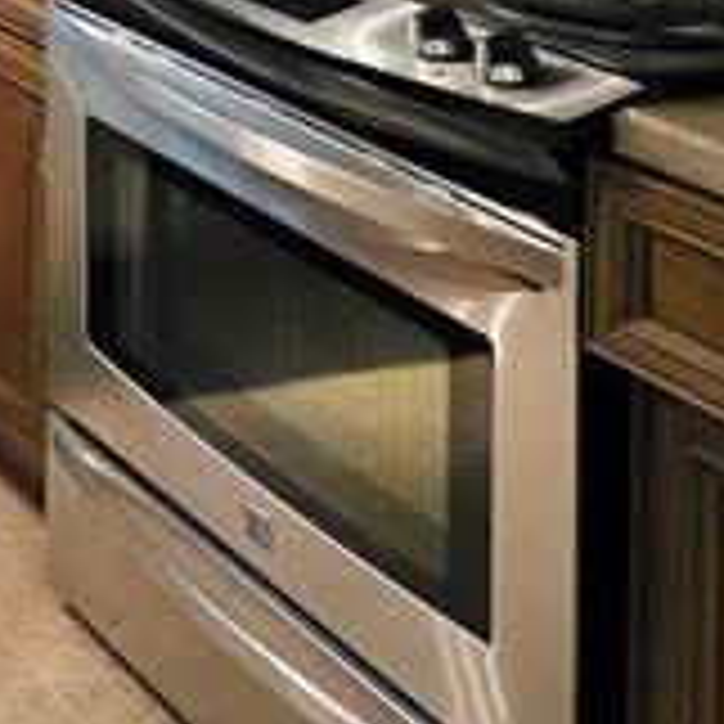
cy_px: -459
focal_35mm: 73
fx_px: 1727
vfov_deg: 19.5
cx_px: -737
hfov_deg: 17.1
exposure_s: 1/60.2
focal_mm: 2.2
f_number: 1.9
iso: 800
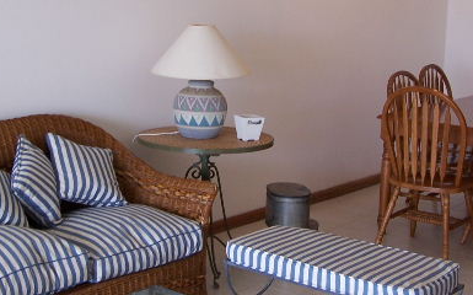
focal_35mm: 67
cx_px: 237
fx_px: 863
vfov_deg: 19.4
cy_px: 118
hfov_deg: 30.6
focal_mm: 6.3
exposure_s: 1/40
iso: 80
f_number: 2.8
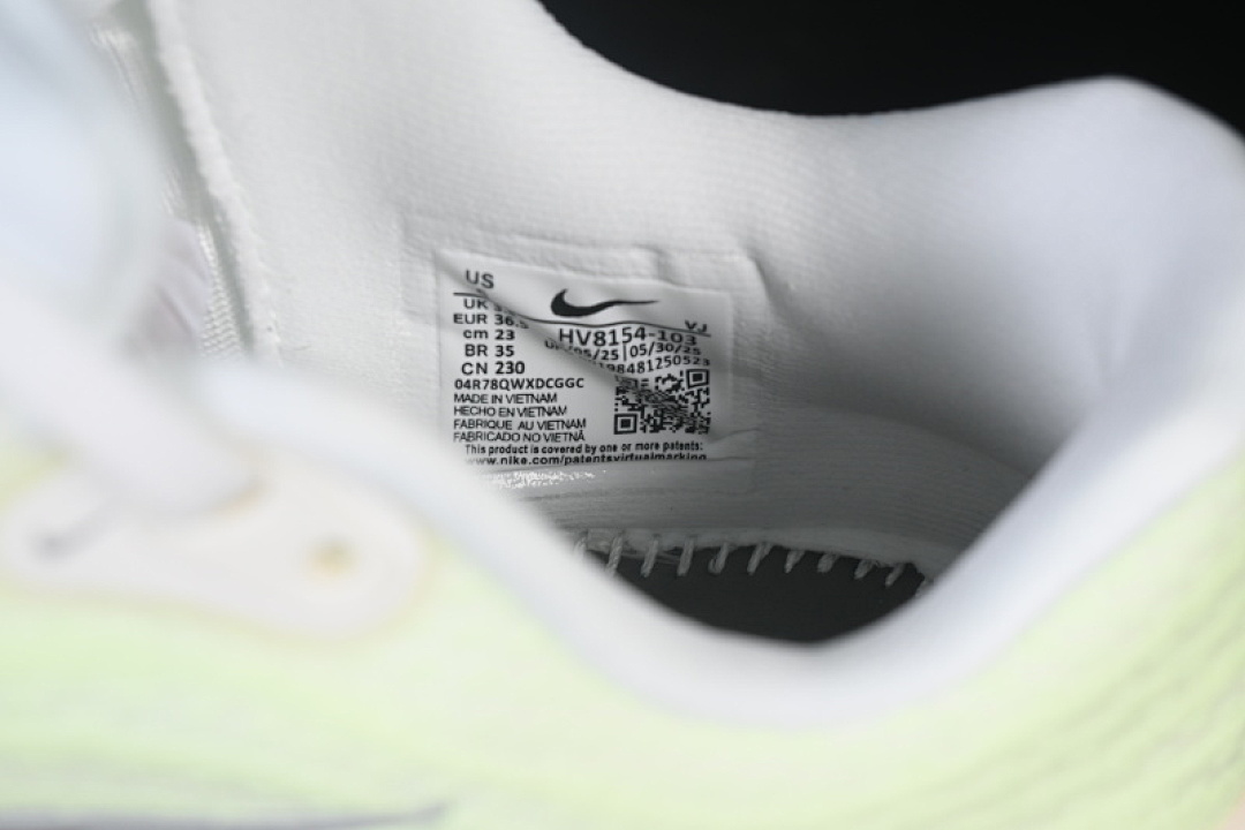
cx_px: 622
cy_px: 415
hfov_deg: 27.0
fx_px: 2594
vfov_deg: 18.2
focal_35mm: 75
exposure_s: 1/80
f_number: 7.1
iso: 160
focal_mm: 50
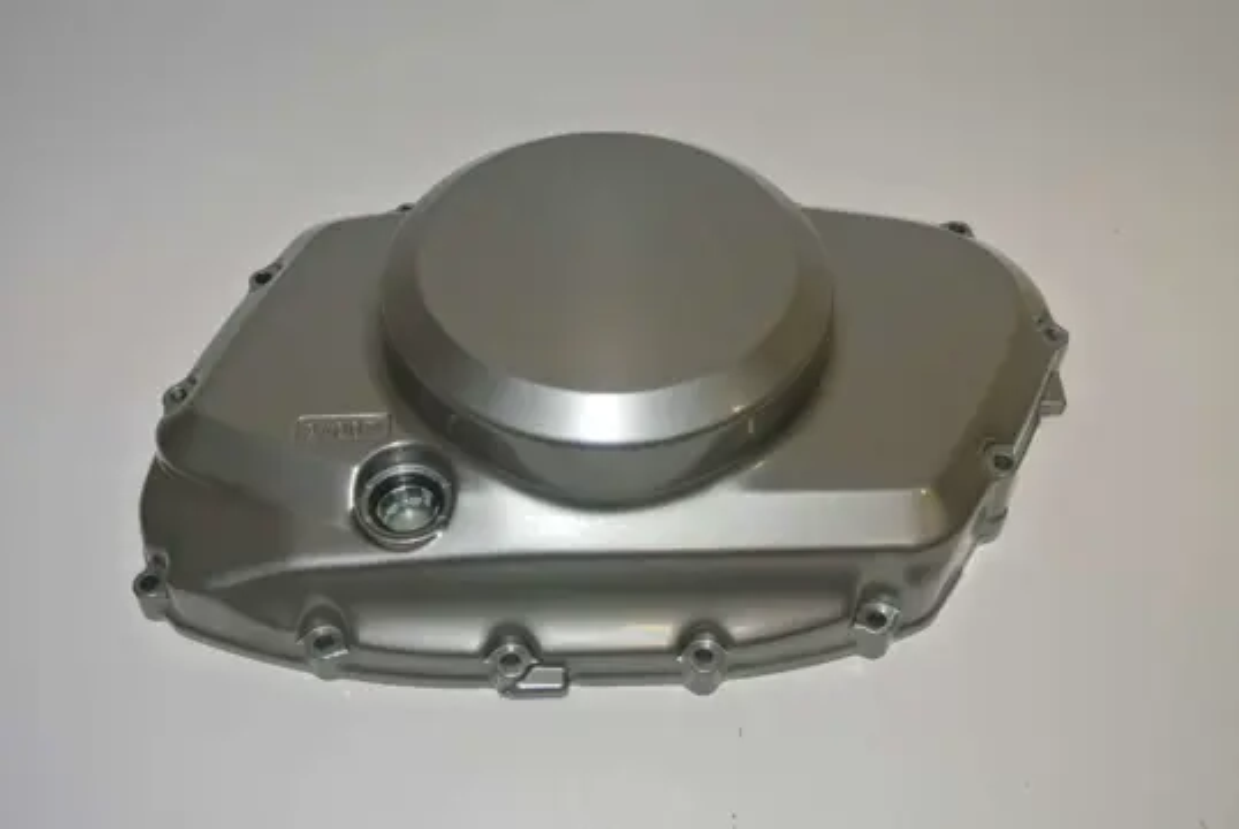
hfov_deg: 49.5
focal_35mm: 39
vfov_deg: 34.3
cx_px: 620
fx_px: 1344
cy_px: 414
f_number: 4
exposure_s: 1/60
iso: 200
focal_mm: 14.5
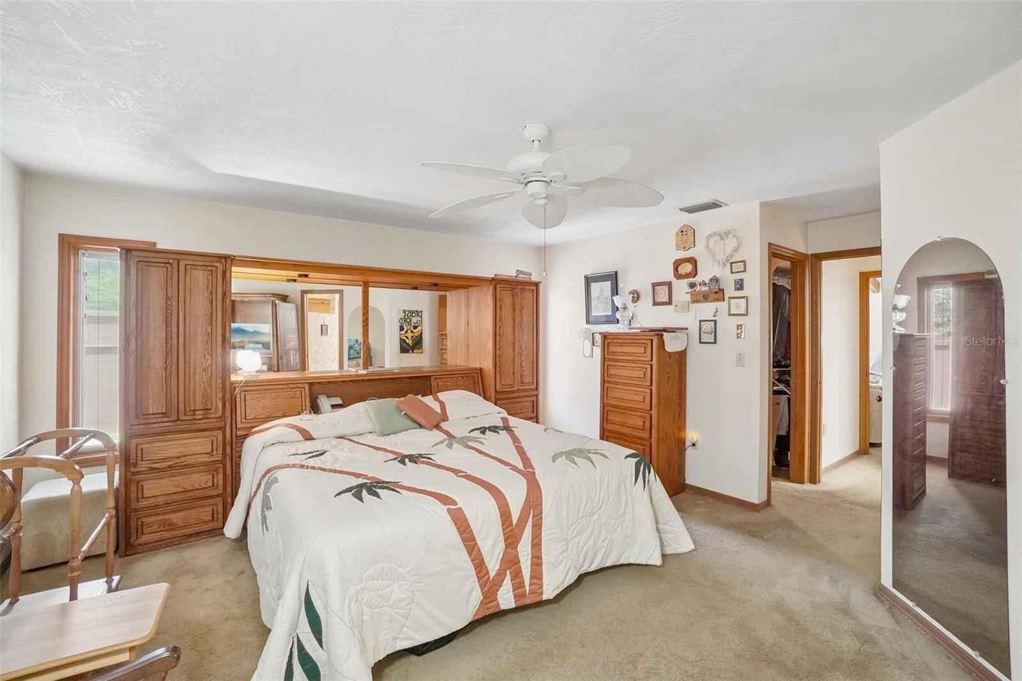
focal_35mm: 15
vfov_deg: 77.3
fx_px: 426
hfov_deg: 100.4
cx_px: 511
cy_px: 340
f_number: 8
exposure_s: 1/30
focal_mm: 10
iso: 6400
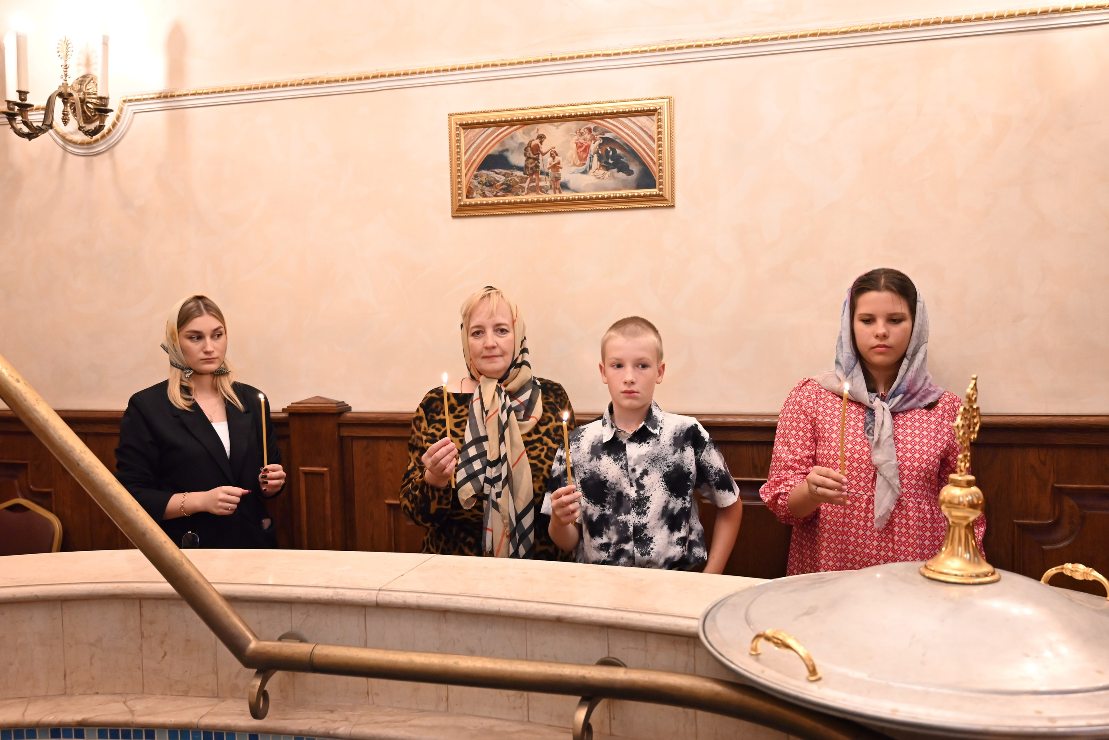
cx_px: 554
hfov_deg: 57.9
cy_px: 370
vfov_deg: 40.6
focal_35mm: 32
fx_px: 1002
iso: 3600
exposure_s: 1/60
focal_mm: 32.5
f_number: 4
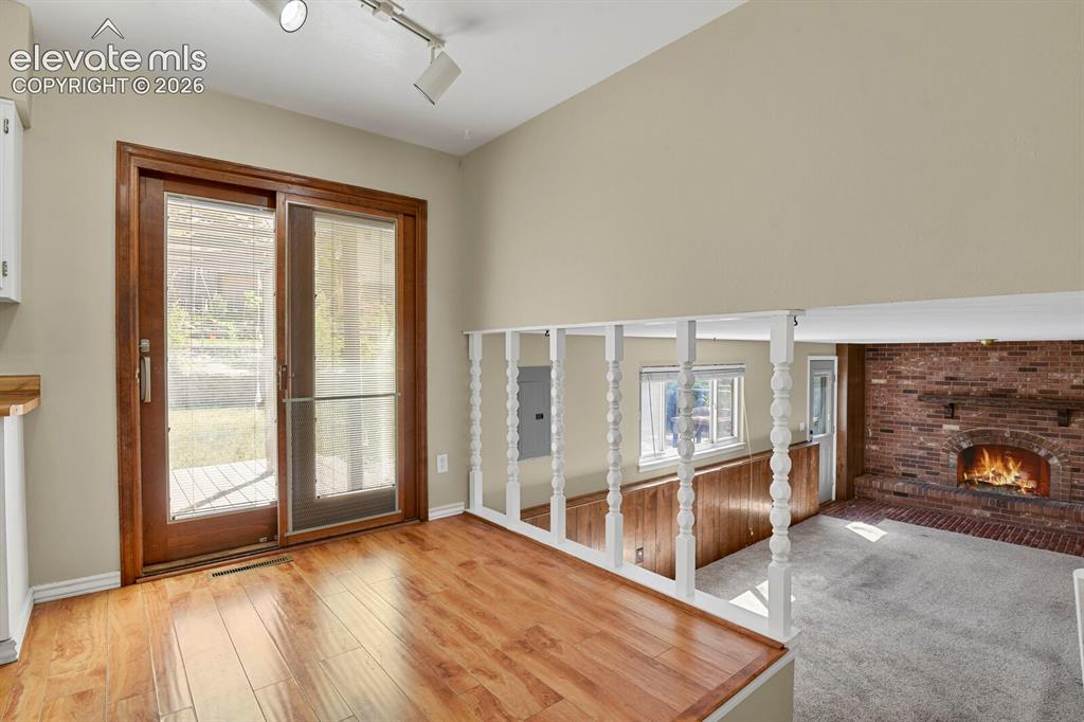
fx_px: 512
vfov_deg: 70.4
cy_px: 361
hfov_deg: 93.3
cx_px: 542
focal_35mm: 17
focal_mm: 17
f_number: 8
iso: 250
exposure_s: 1/2.5
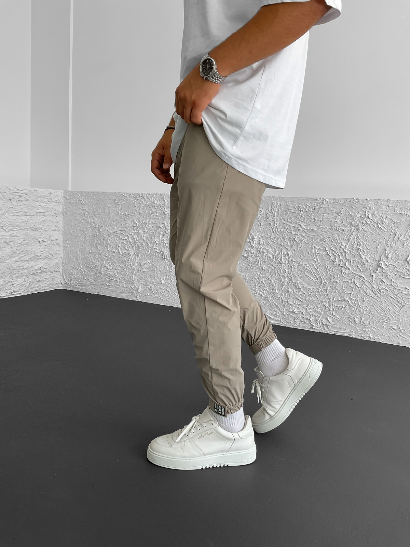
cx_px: 205
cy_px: 274
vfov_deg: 61.7
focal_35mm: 29
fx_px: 458
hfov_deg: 48.2
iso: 20
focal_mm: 3
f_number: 1.8
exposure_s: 1/120
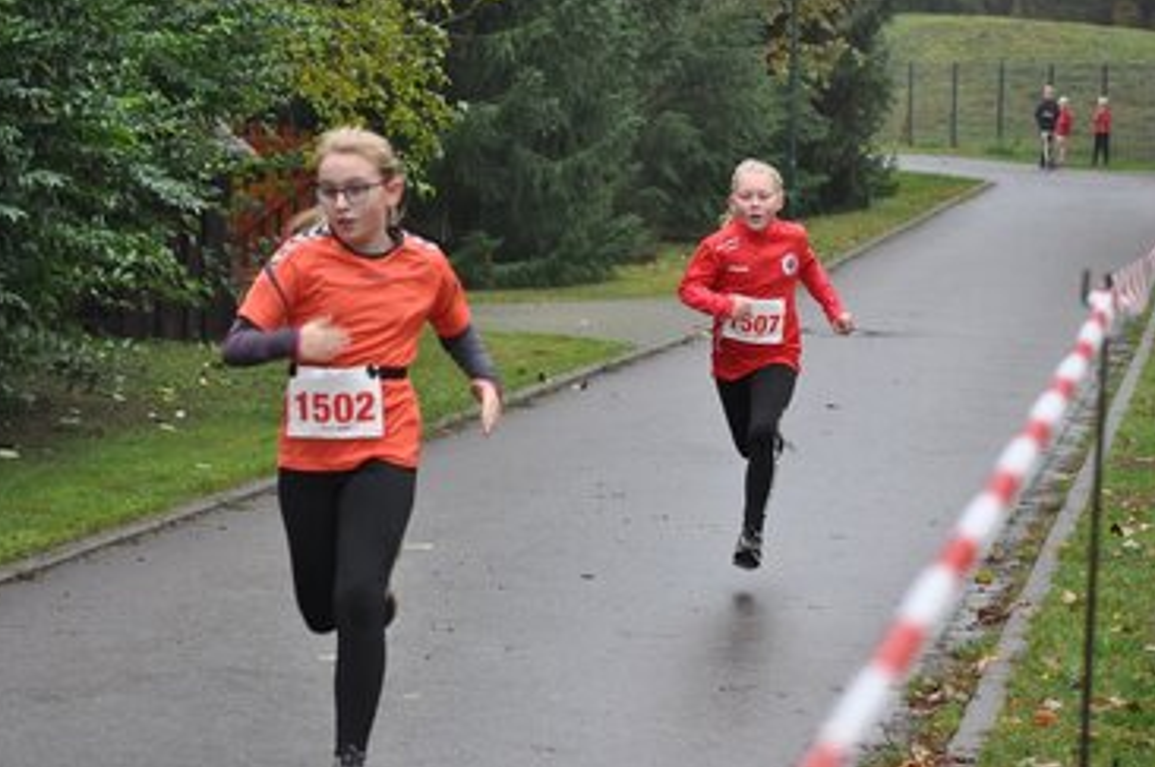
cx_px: 530
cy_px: 354
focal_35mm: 118
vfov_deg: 11.6
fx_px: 3781
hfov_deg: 17.4
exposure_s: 1/250
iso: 1600
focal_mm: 72
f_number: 4.5
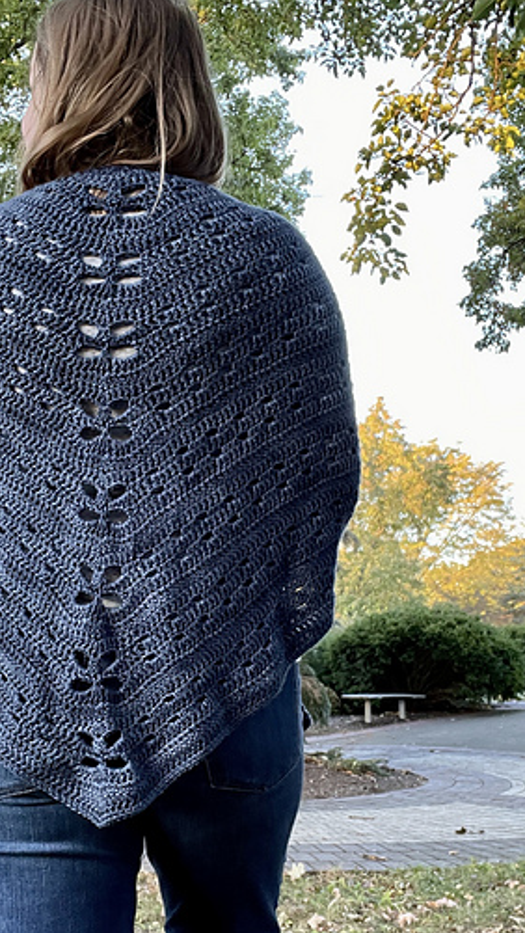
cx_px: 218
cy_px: 413
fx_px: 792
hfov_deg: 36.6
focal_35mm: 32
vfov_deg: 60.8
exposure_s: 1/57
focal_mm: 2.71
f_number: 2.2
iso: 125
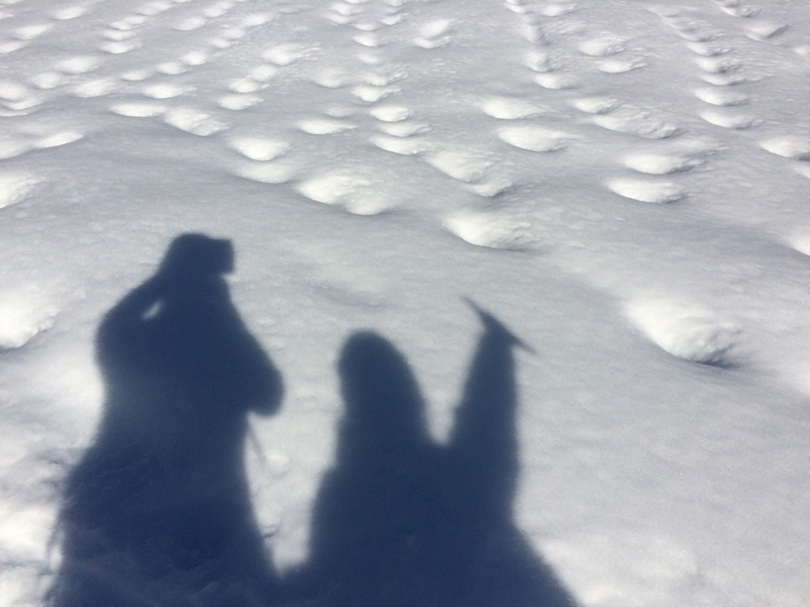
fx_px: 679
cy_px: 304
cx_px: 405
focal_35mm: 29
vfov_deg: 48.2
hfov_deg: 61.7
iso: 40
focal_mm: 4.15
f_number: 2.2
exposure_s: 1/8264
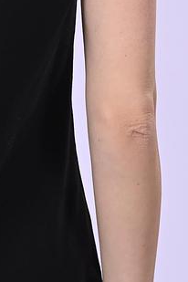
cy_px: -19
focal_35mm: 560
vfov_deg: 3.7
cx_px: -65
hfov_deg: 2.5
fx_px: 4386
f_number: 9
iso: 200
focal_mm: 120
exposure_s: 1/160
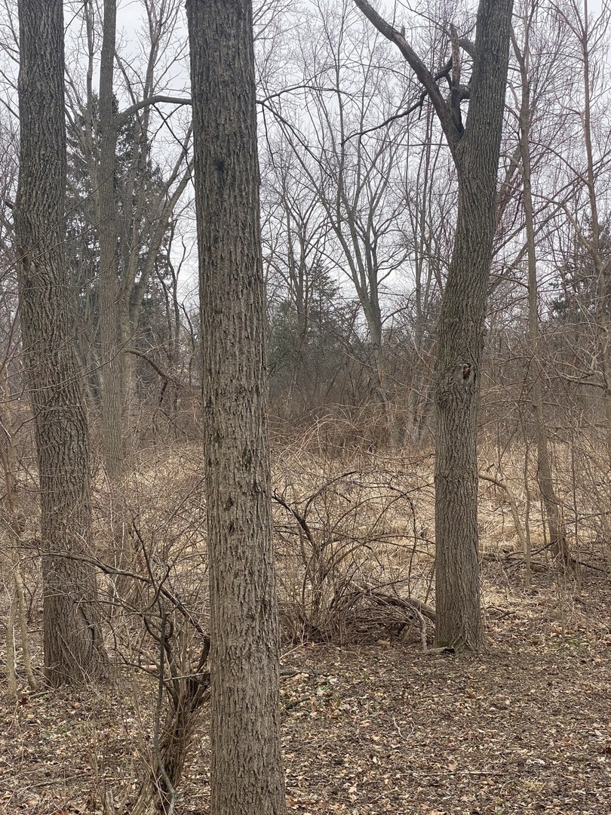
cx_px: 306
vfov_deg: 36.8
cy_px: 408
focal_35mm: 52
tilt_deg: +0.5
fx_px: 1224
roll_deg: +1.6
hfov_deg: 28.0
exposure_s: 1/247
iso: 20
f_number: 2
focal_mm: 6
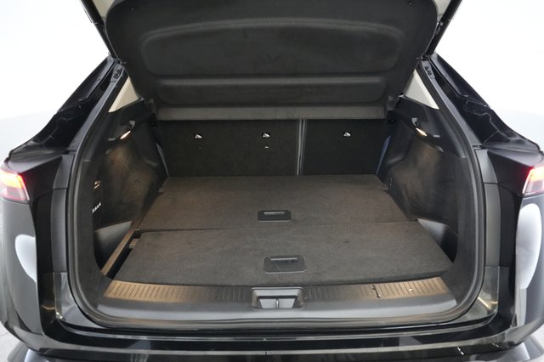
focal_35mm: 25
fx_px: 378
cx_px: 272
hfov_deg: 71.5
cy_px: 181
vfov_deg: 51.2
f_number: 2.8
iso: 12800
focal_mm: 25
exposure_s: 1/160
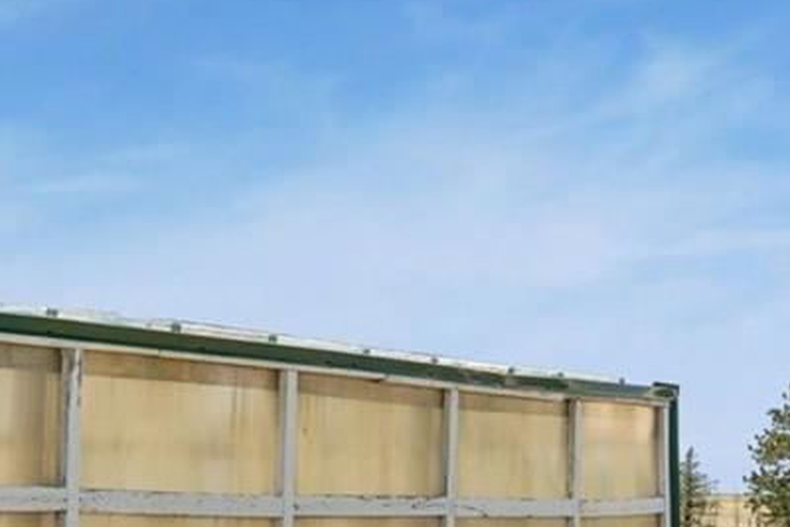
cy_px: 580
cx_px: -379
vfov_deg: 10.6
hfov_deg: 14.9
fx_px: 2810
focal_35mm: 128
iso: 400
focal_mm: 32
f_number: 9
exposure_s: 1/1250
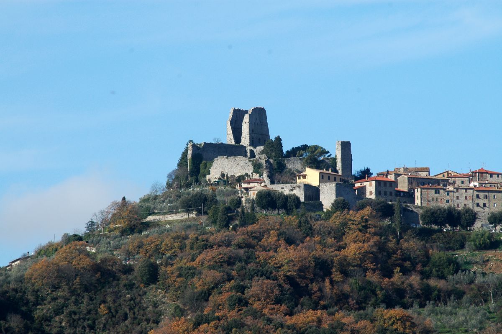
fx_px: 4180
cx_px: 251
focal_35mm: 300
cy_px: 167
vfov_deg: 4.6
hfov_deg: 6.9
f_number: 10
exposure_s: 1/400
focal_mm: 200
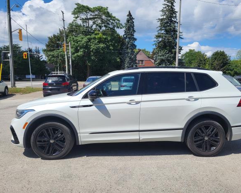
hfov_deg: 62.1
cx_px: 131
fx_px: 200
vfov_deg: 51.5
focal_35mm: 28
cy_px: 94
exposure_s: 1/4187
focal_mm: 5.4
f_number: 1.8
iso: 40
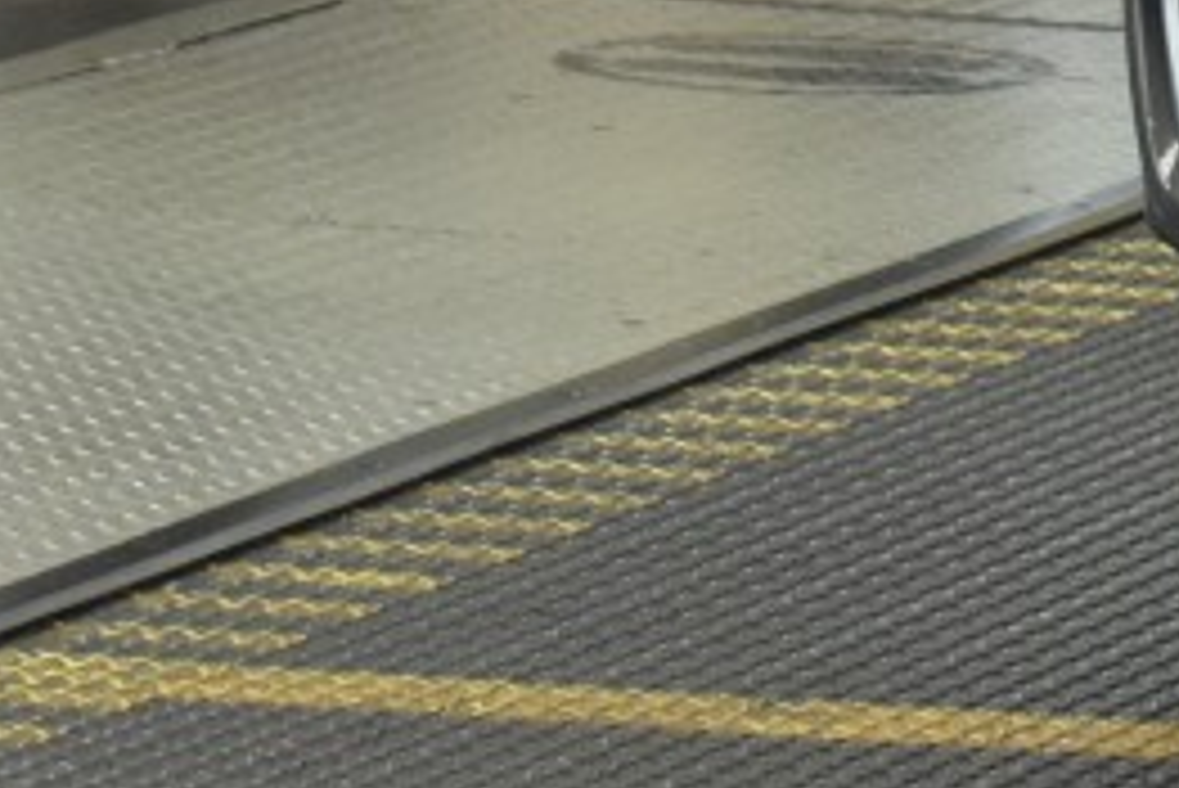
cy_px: -1198
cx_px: 2943
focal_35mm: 427
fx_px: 13991
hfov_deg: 4.7
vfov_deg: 3.2
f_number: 10
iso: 1250
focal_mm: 46
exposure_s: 1/80
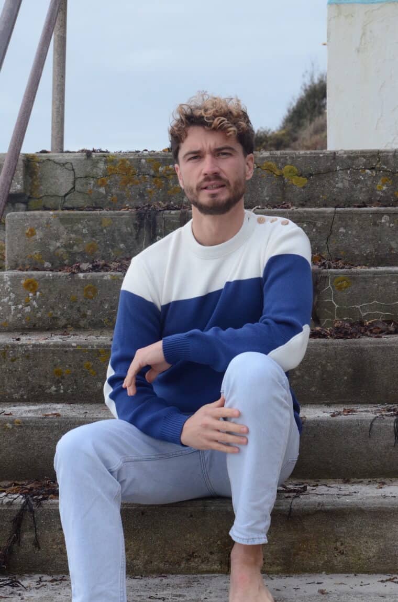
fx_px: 1650
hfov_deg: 13.8
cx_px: 199
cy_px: 301
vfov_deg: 20.7
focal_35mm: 99
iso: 1600
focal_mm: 66
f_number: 10
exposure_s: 1/1600
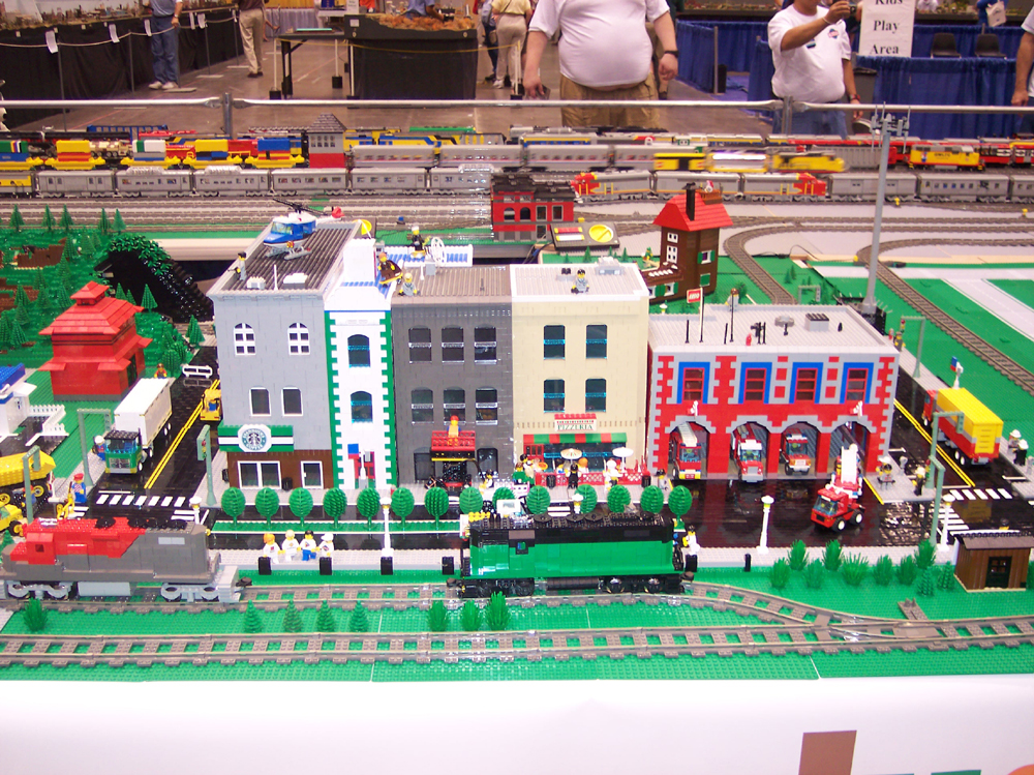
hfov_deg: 49.0
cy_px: 388
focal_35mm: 38
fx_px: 1135
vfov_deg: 37.7
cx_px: 517
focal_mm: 8
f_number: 2.8
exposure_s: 1/30
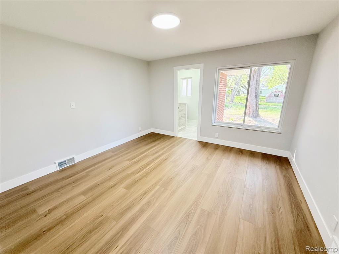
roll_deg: +0.5
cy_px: 127
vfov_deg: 85.7
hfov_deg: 102.1
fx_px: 137
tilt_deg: -14.6
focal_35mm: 14
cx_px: 170
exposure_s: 1/120
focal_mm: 2.22
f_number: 2.2
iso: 200
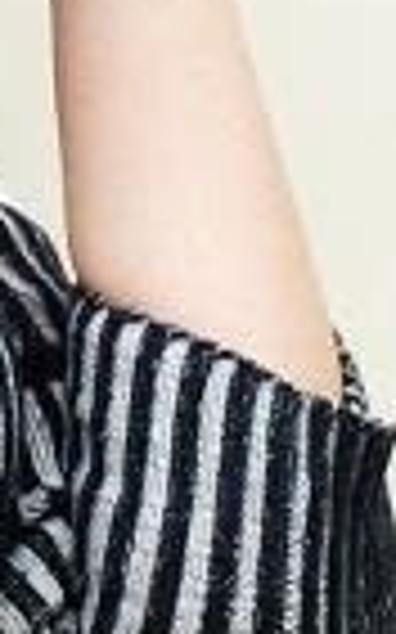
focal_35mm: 539
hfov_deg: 2.4
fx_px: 9317
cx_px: -837
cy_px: -315
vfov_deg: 3.9
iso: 800
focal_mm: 50
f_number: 9
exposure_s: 1/320
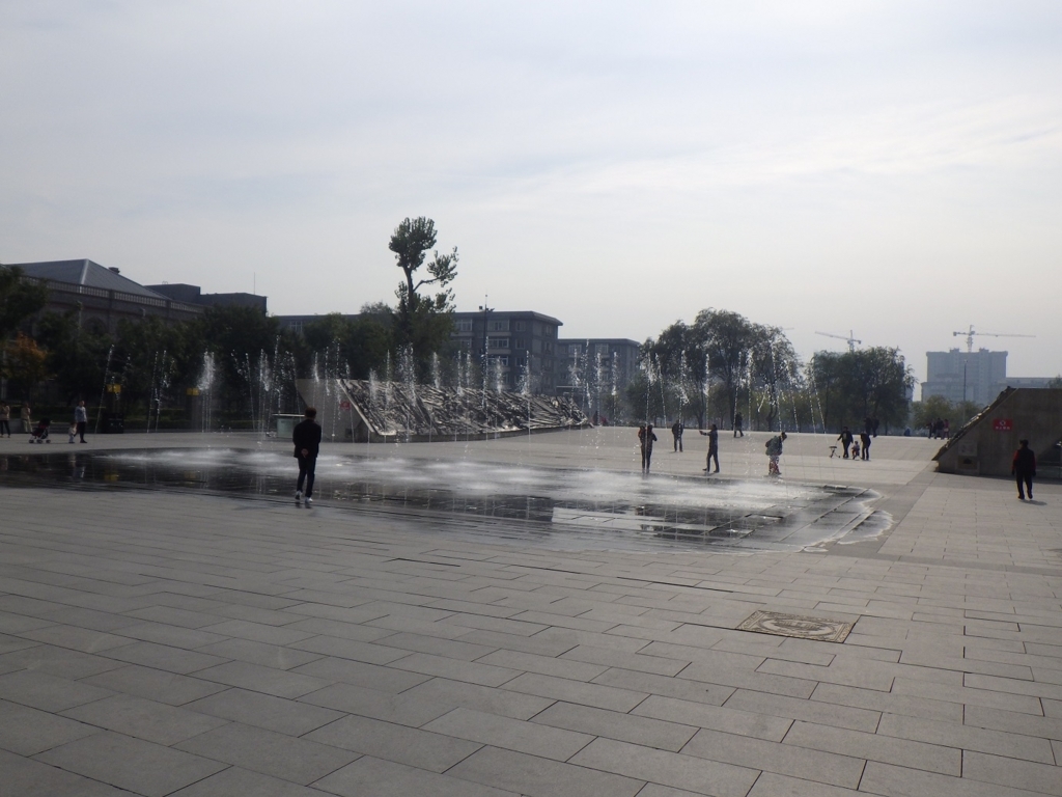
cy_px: 398
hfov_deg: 63.4
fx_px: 859
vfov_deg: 49.7
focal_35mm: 28
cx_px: 531
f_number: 4.2
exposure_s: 1/2000
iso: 125
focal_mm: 5
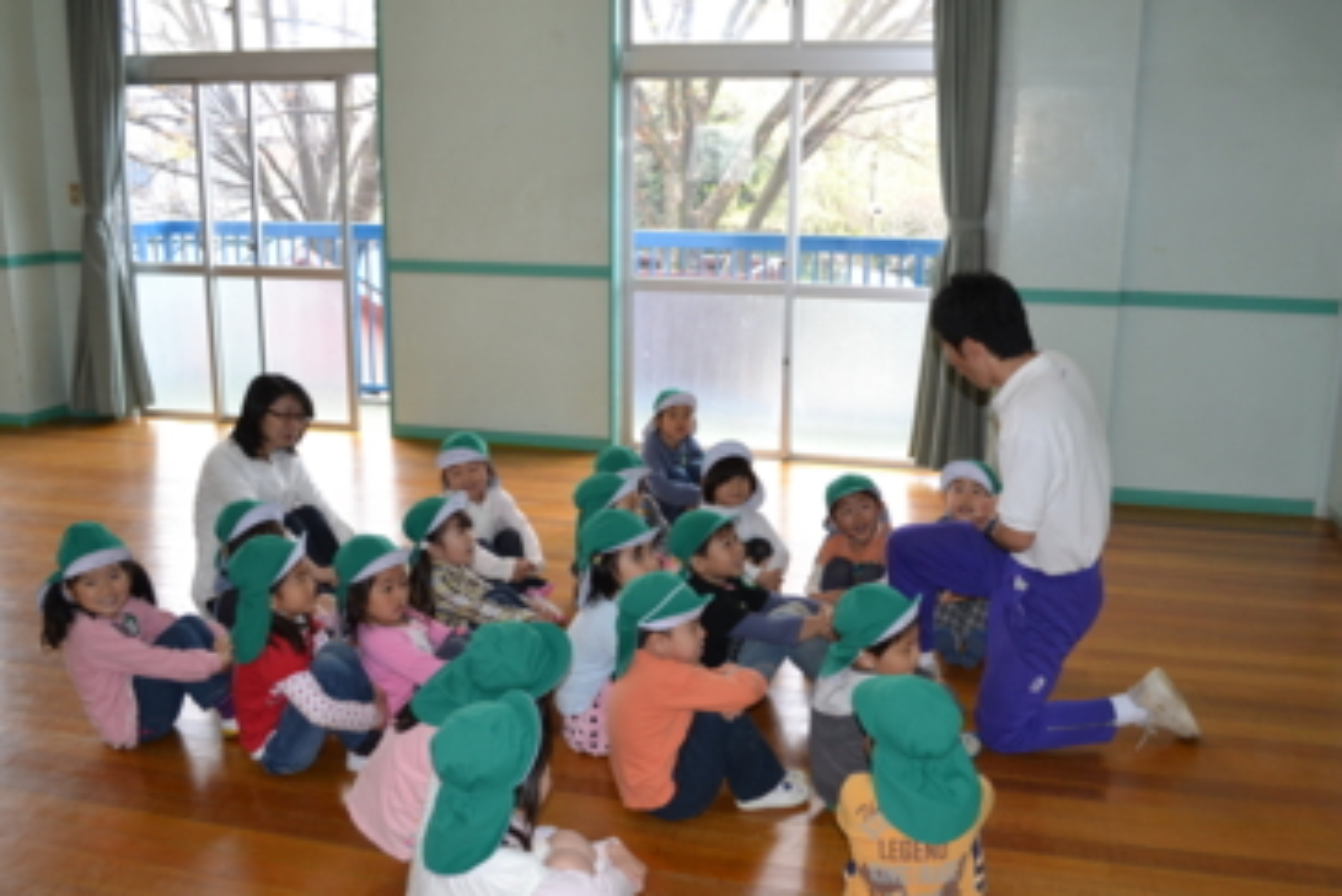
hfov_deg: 57.2
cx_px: 678
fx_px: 1231
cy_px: 481
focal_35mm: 33
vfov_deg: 40.0
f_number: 4
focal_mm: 20
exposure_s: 1/125
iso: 400
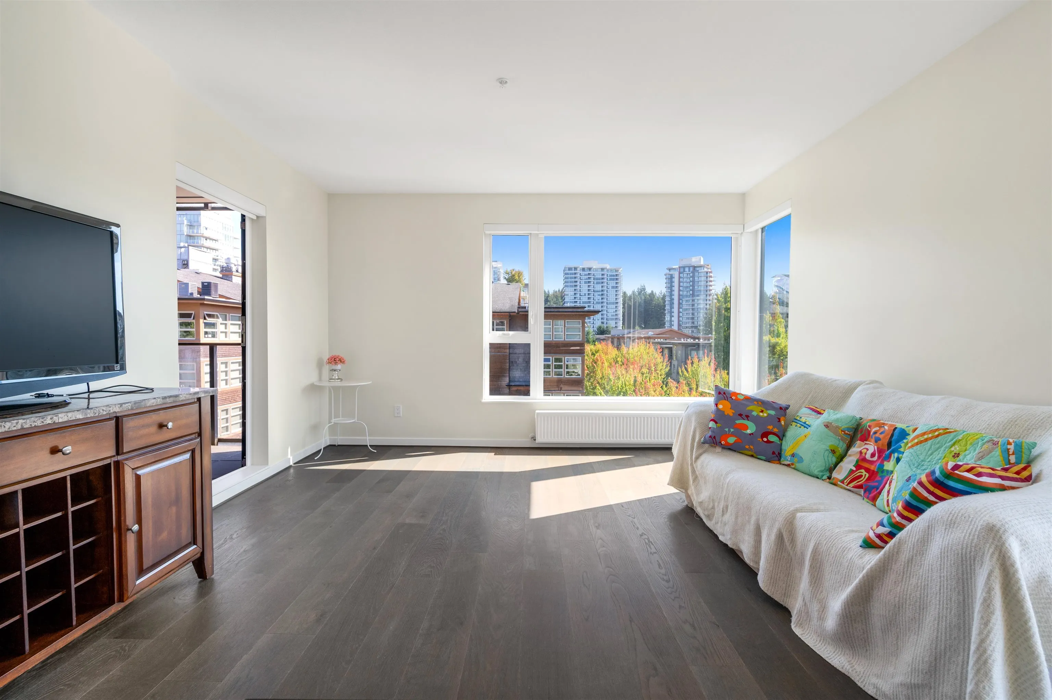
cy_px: 350
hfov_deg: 98.6
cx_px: 526
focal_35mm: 16
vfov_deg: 75.4
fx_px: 453
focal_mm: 15.5
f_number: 6.3
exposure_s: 1/250
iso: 640
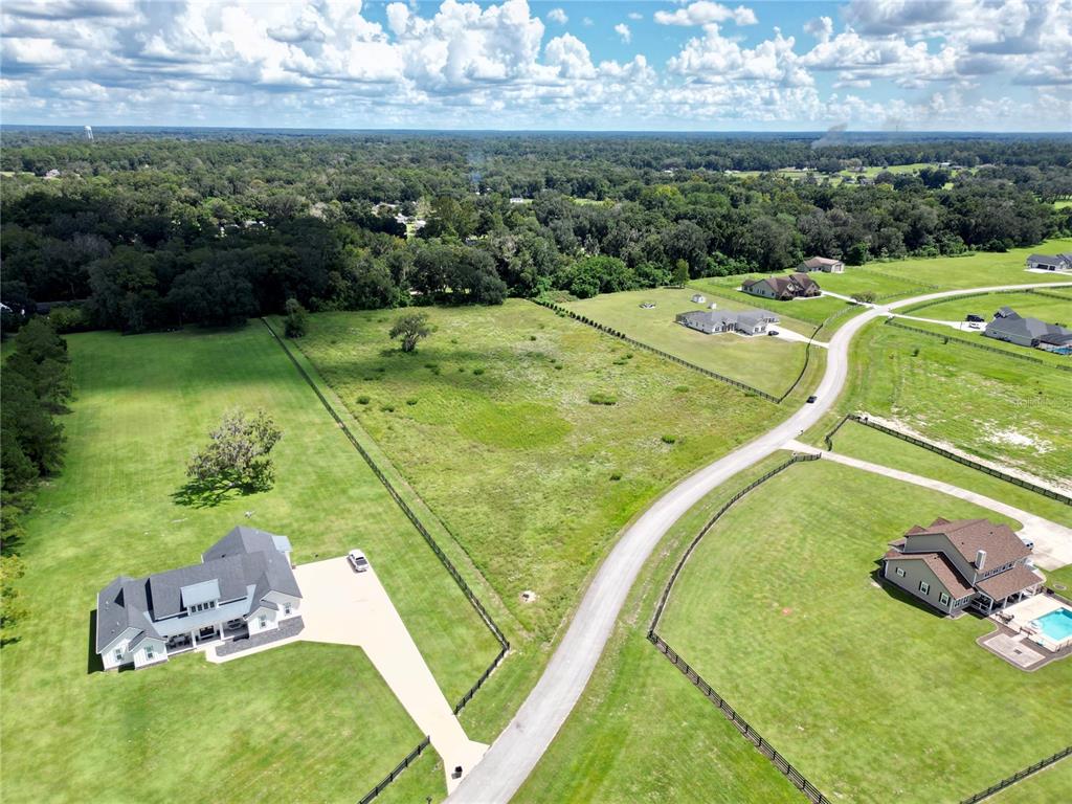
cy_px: 402
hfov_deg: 71.6
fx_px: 743
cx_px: 536
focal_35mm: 24
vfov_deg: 56.8
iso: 100
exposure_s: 1/2000
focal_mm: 6.72
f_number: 1.7
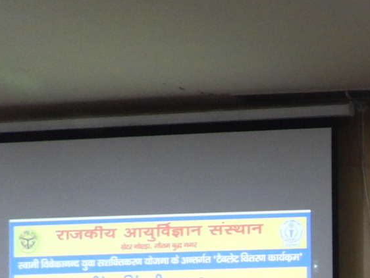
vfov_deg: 13.7
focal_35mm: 97
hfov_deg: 16.0
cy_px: 491
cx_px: 731
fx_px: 1037
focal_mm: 4.3
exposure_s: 1/30
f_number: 2.8
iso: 250
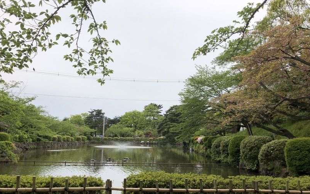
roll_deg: -2.0
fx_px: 253
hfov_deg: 62.9
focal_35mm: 30
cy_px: 117
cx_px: 154
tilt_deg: +5.6
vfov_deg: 41.6
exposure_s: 1/3003
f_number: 1.8
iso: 20
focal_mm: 3.99
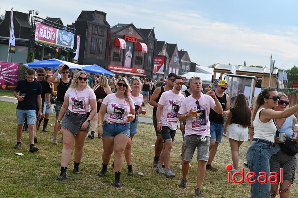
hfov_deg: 31.0
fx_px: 537
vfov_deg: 20.9
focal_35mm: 65
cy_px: 99
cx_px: 149
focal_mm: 65
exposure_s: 1/500
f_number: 5.6
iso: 125
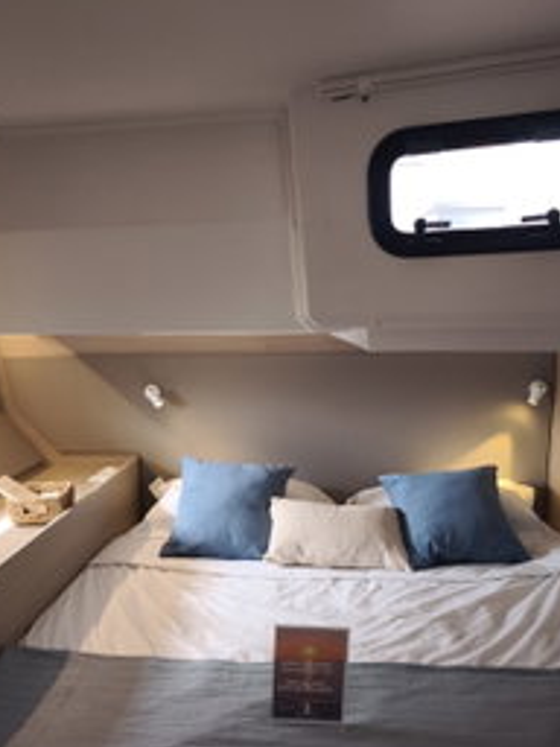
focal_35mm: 36
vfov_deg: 50.7
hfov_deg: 39.6
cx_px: 260
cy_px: 476
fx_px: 777
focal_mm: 6.57
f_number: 1.6
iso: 160
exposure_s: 1/100
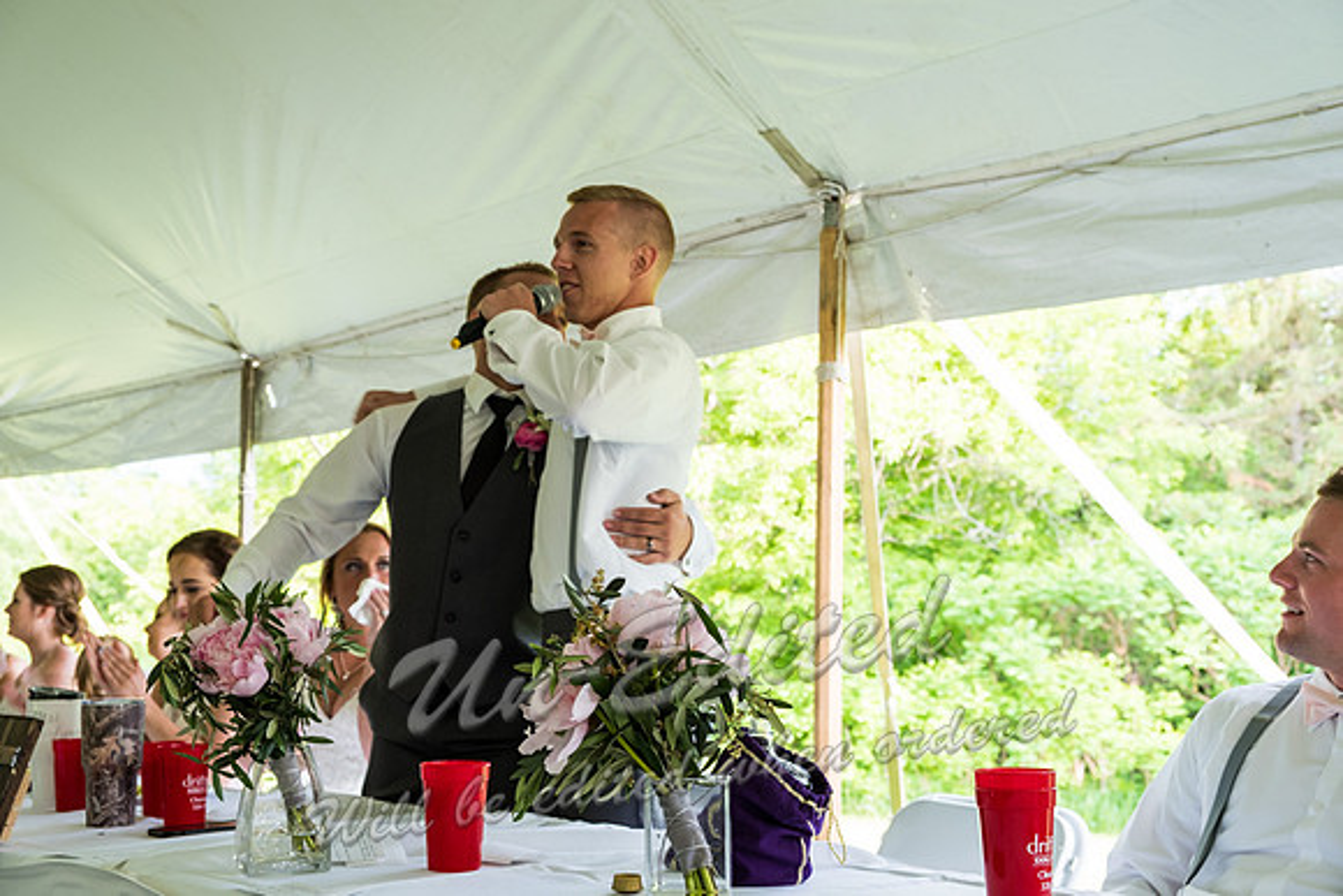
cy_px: 448
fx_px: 1604
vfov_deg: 31.2
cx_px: 672
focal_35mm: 43
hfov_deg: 45.4
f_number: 4
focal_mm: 28.9
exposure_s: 1/60
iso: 200
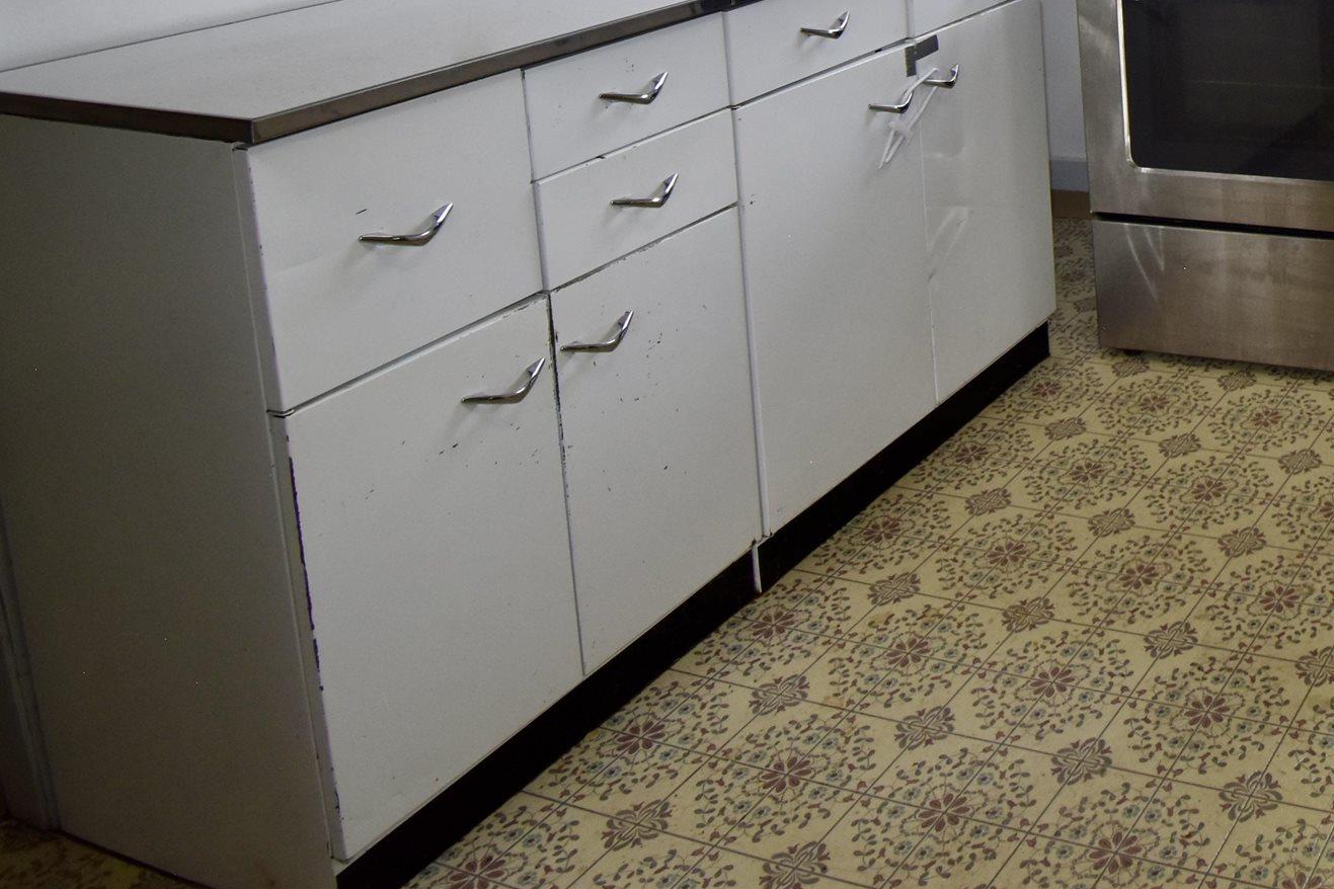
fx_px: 1297
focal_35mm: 35
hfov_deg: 42.9
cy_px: -147
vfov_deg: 32.2
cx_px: 1459
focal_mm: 10
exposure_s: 1/125
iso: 450
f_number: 5.6
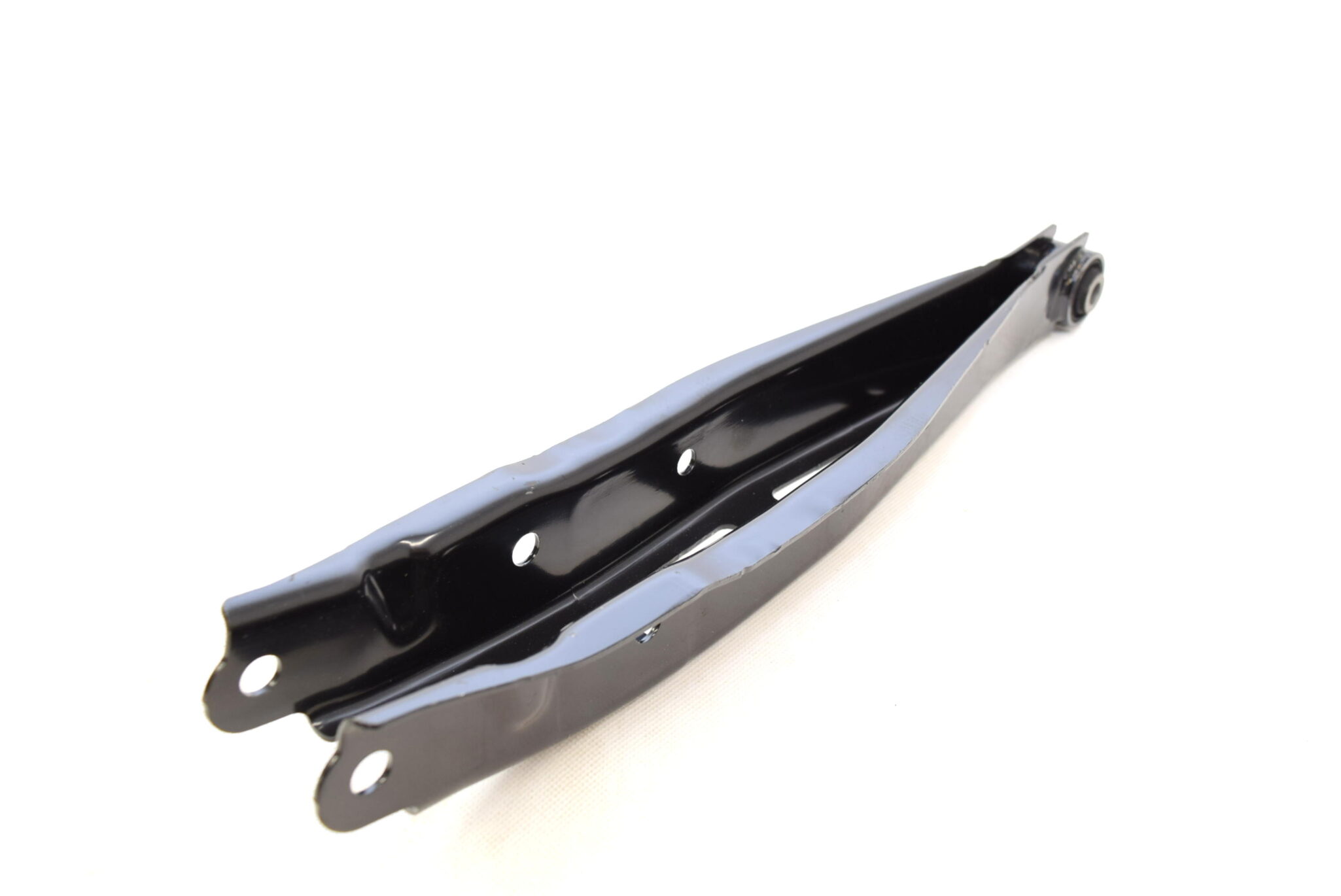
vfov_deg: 40.0
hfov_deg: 57.2
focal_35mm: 33
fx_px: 1230
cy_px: 448
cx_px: 670
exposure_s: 1/100
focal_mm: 22
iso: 400
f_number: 5
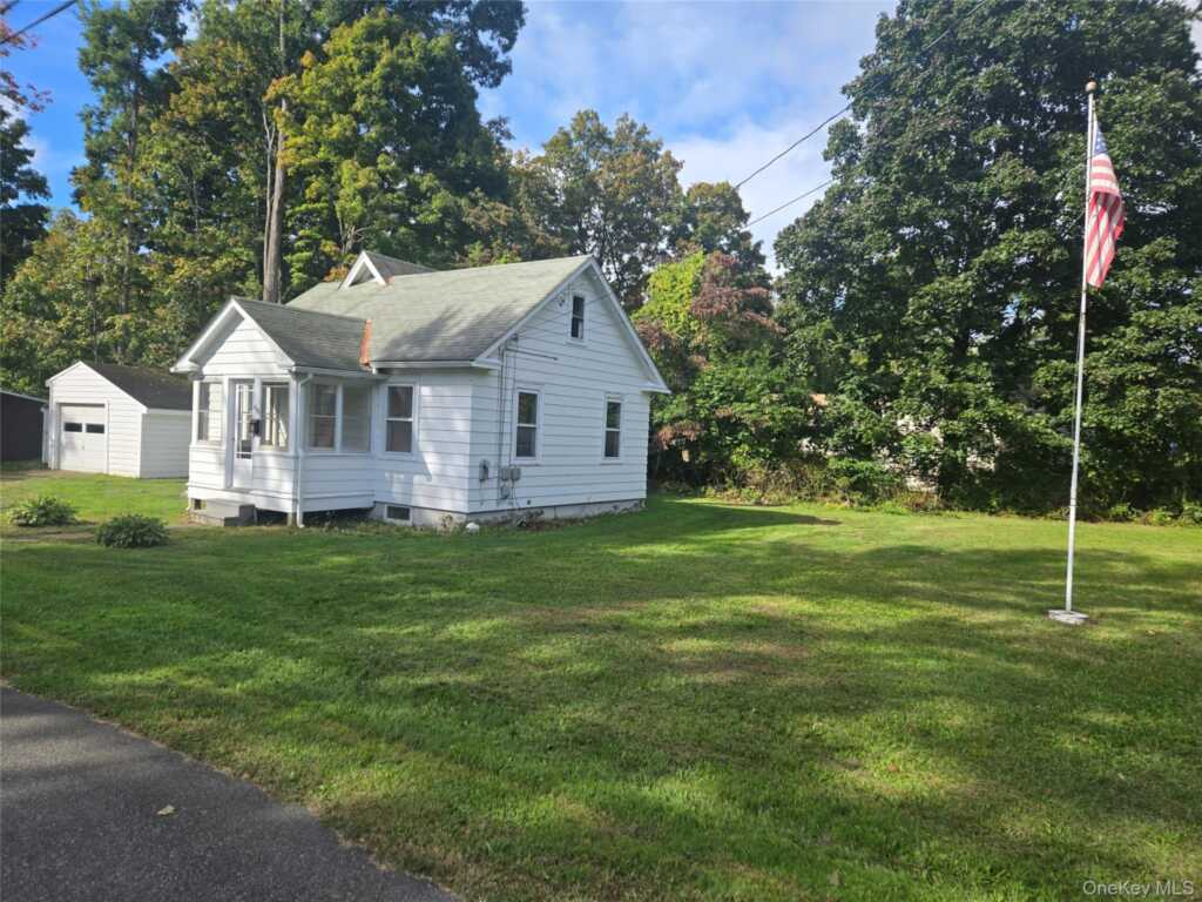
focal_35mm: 23
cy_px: 451
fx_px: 799
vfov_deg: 58.9
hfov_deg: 73.9
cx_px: 601
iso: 25
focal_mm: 5.4
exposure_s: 1/1000
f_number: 1.8
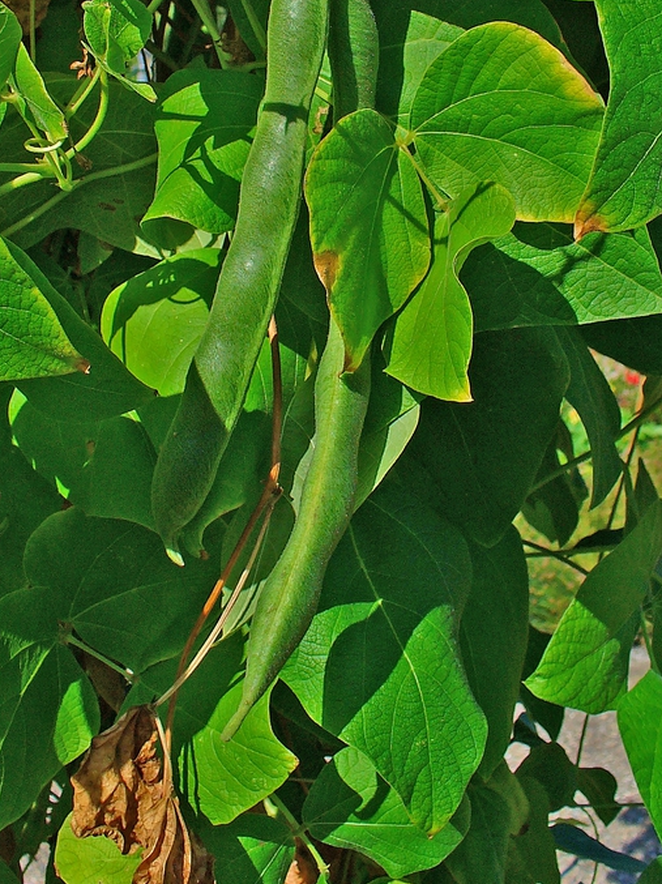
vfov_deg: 33.8
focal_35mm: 56
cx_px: 317
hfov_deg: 26.1
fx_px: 1429
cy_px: 249
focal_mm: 6.1
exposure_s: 1/400
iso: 64
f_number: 5.6
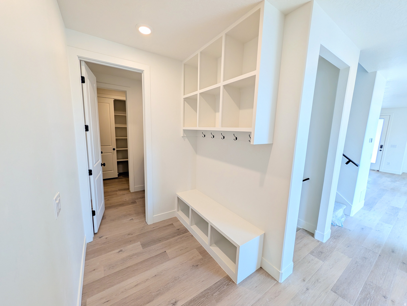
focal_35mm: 12
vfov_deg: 94.6
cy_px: 153
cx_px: 204
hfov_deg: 110.5
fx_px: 141
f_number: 1.7
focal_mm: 2.02
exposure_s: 1/120
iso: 67
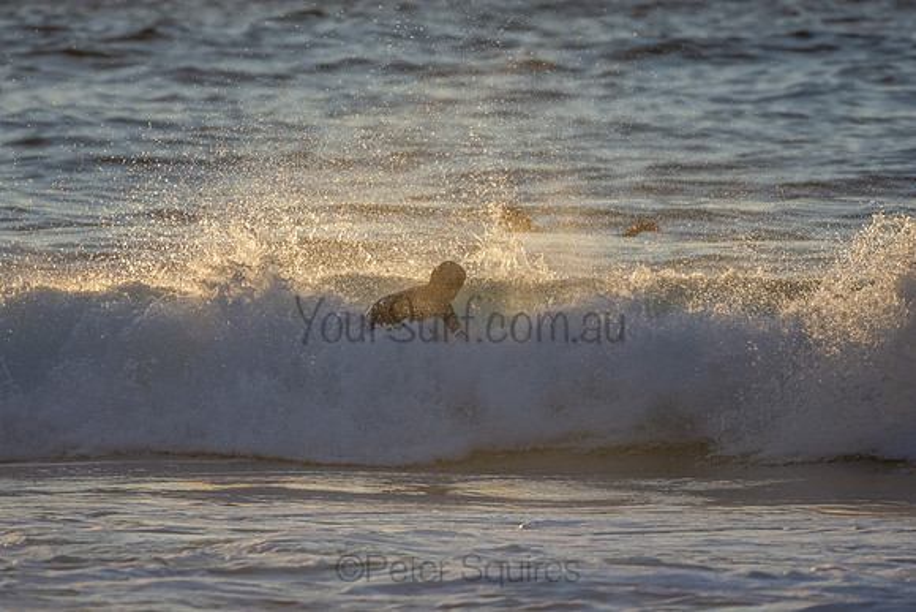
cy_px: 306
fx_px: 18323
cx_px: 458
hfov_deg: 2.9
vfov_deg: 1.9
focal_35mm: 720
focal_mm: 480
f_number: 5.6
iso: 220
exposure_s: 1/1250
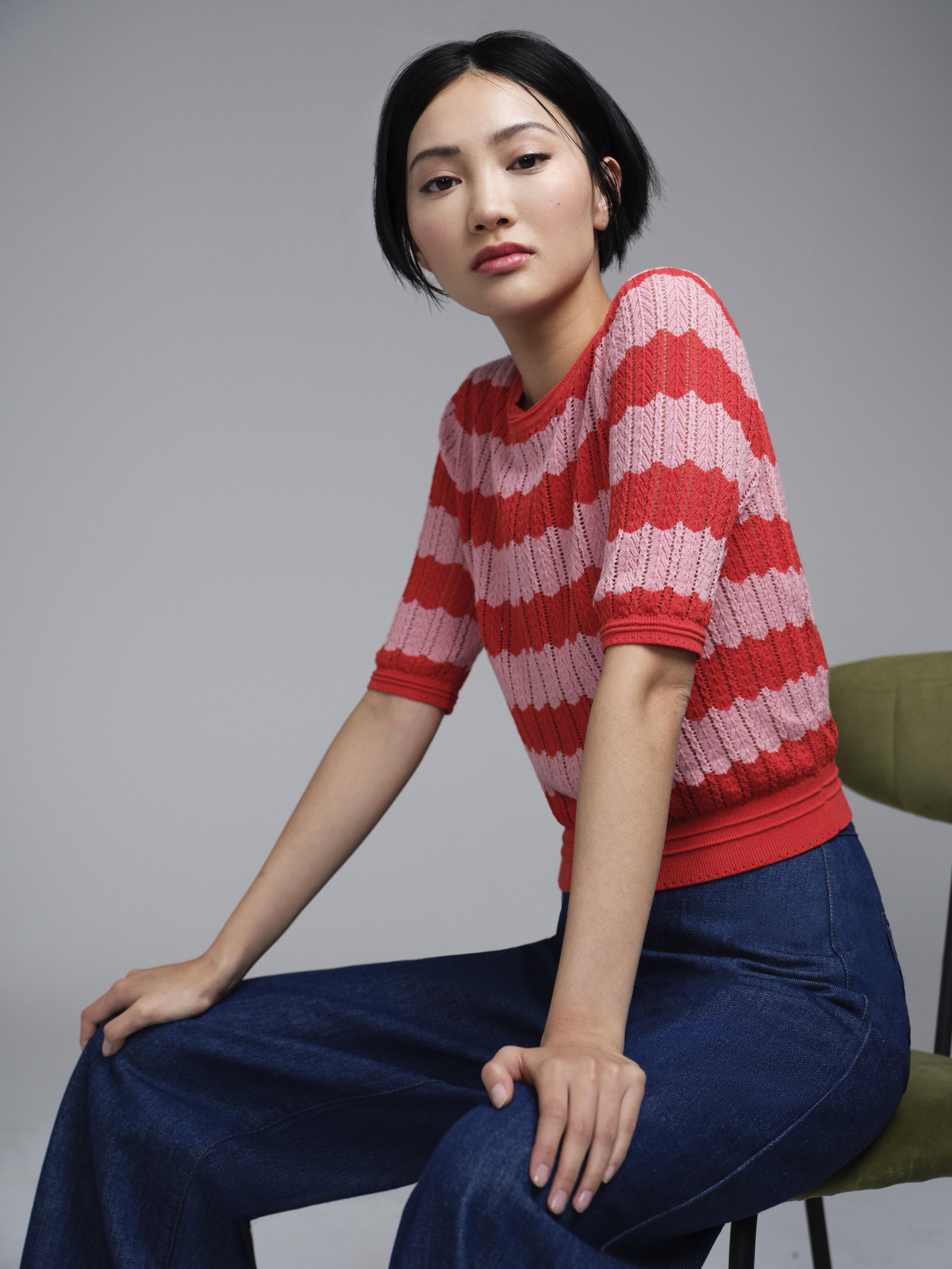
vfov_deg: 36.8
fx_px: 1907
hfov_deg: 28.0
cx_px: 476
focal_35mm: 52
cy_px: 634
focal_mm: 66.3
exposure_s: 1/500
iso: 1600
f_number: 5.6
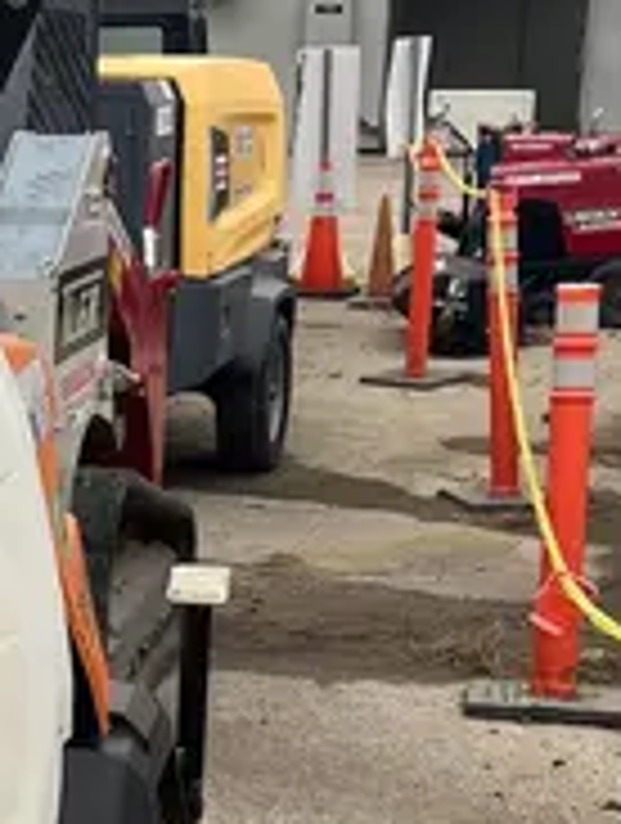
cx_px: -346
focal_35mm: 104
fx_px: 2479
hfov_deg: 13.4
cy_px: 696
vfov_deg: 18.6
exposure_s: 1/493
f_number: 1.6
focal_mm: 5.1
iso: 50
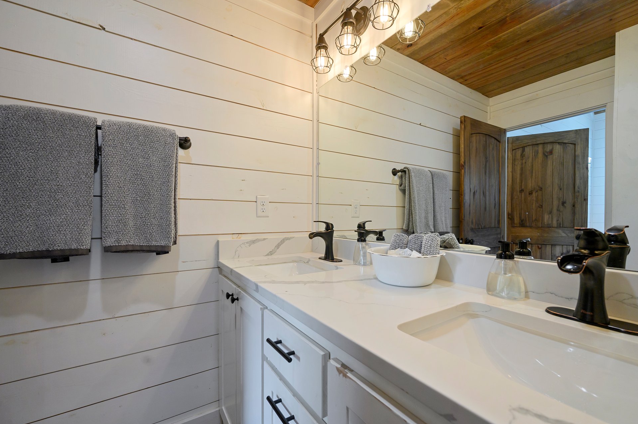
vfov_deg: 77.2
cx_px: 320
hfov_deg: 100.4
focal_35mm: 15
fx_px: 266
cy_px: 218
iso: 500
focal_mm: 14
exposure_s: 1/50
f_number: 6.3
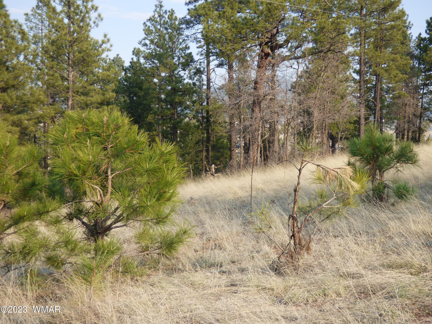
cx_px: 216
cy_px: 162
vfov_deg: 26.6
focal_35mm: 55
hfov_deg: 34.9
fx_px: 686
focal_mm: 9.92
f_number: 4
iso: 100
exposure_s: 1/320
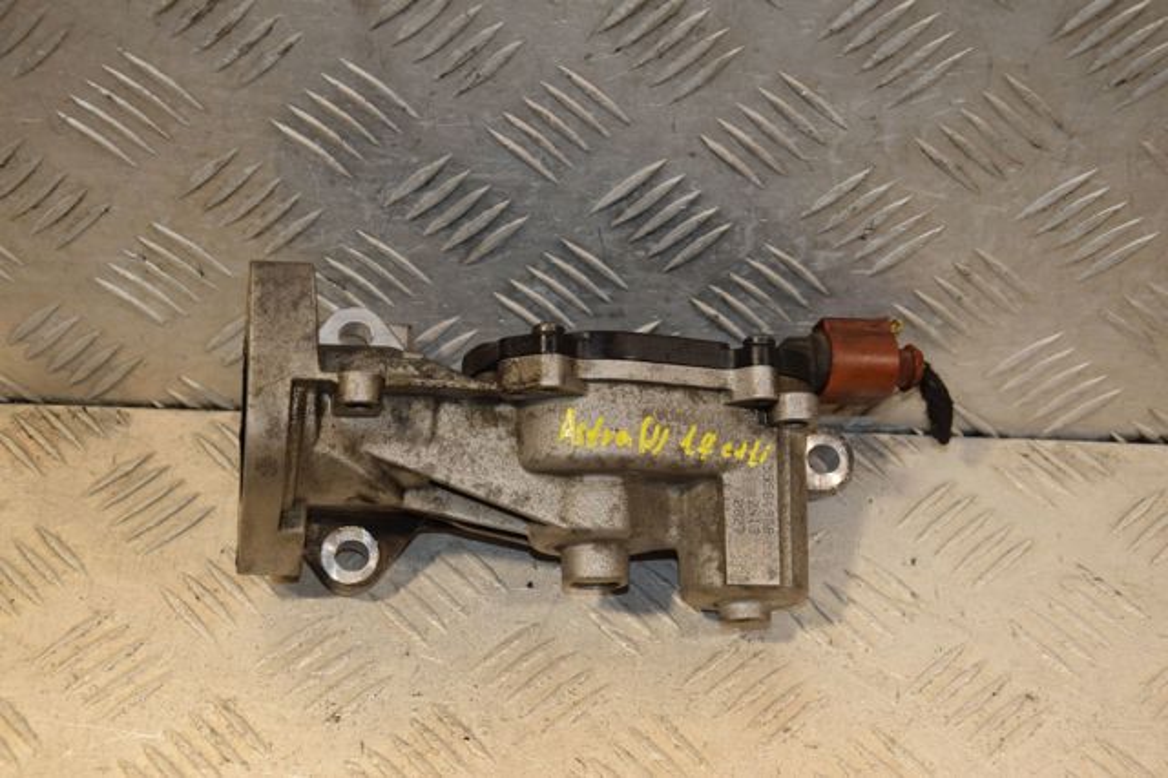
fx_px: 2432
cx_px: 584
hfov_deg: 27.0
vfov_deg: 18.2
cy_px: 389
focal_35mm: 75
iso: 800
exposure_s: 1/200
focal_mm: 50
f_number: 6.3
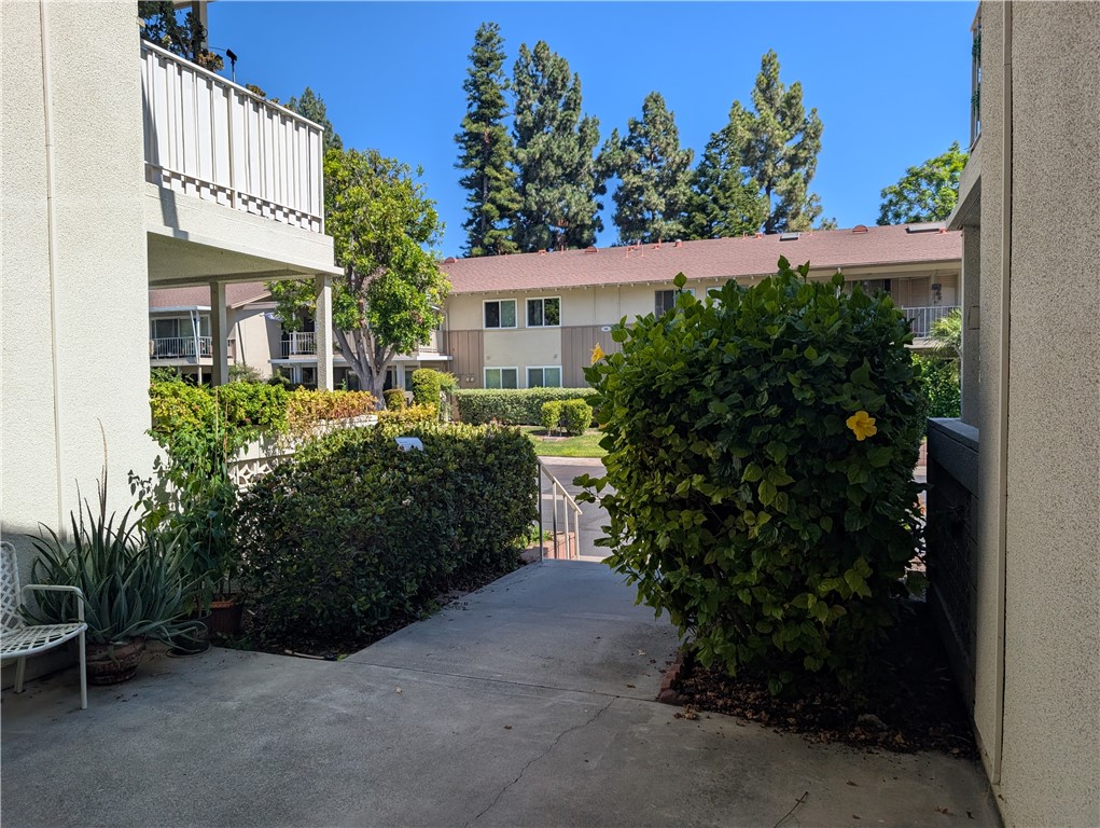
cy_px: 414
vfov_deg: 56.9
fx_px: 763
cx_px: 550
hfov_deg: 71.5
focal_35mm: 24
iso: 21
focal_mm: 6.9
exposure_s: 1/974
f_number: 1.68
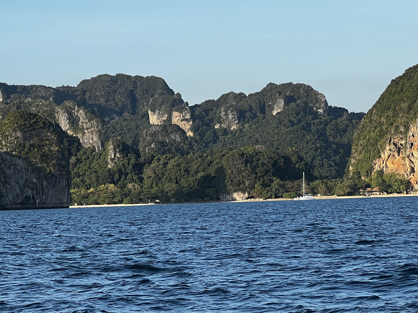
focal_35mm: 133
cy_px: 188
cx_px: 149
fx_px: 1606
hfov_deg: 14.8
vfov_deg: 11.1
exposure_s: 1/419
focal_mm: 9
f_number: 2.8
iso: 32
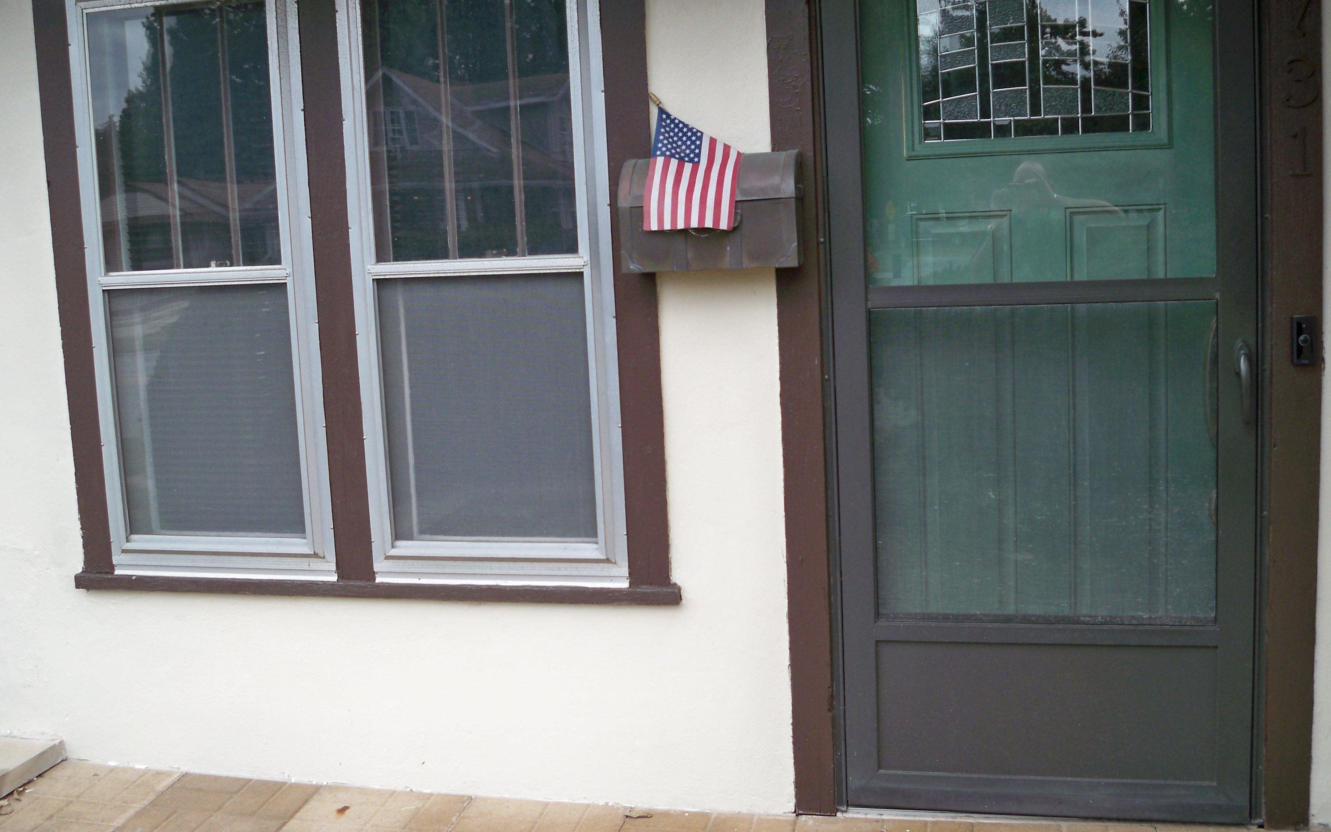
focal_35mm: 38
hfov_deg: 51.5
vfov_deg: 33.6
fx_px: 1379
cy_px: 386
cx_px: 674
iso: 80
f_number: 3.1
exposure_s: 1/400
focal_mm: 6.3
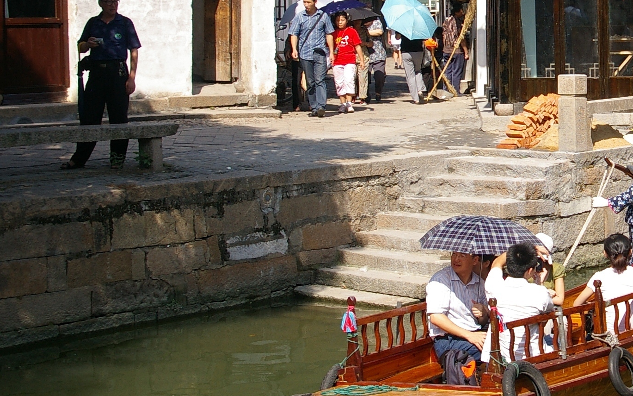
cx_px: 583
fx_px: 1621
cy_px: 30
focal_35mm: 94
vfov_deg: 13.8
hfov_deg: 21.5
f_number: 8
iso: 200
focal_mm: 28
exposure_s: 1/350
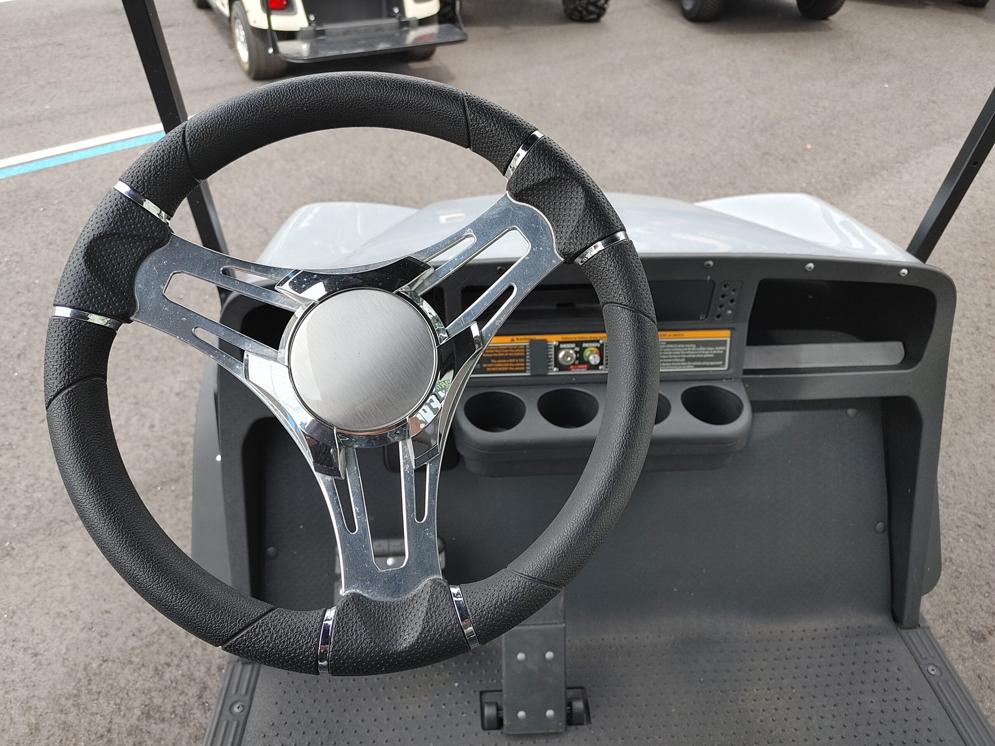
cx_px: 498
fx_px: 747
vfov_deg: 53.1
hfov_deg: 67.3
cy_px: 373
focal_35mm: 26
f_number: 1.8
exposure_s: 1/277
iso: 50
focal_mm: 4.81
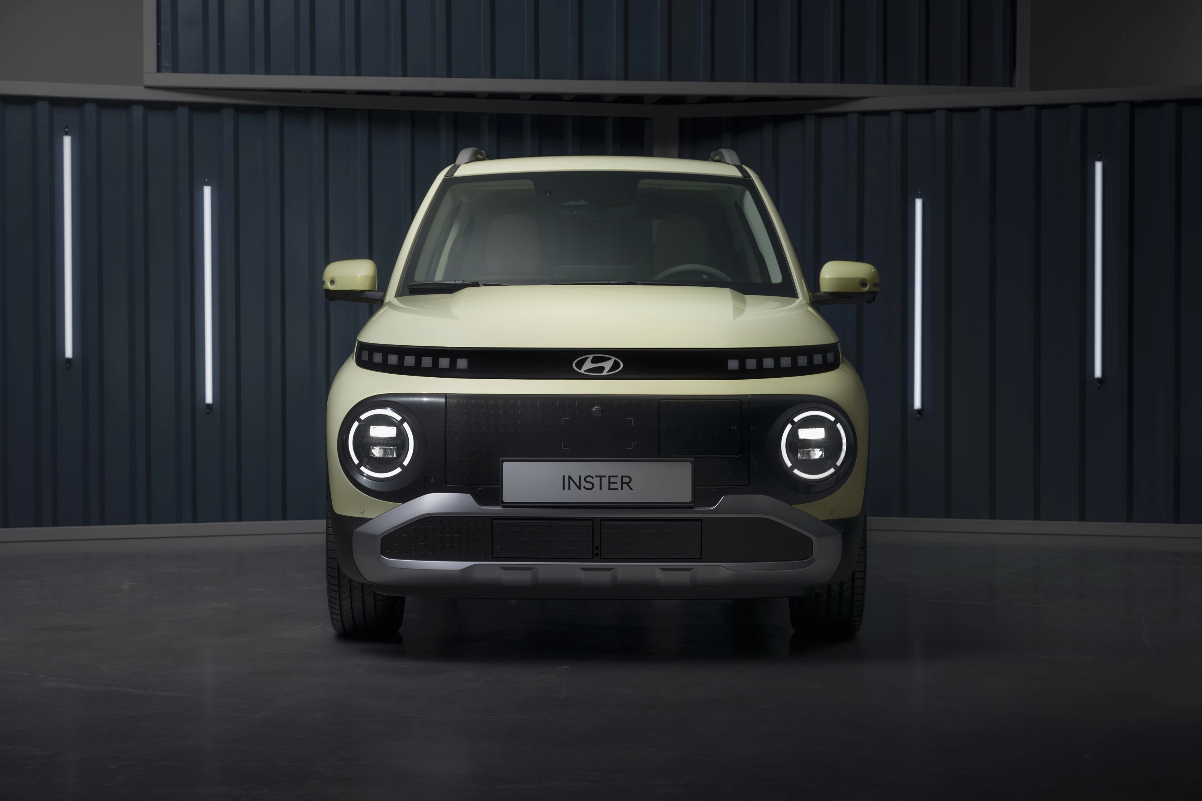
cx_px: 601
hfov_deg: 31.4
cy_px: 400
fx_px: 2137
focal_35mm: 64
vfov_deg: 21.2
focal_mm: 64
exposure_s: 1/2
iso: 50
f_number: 5.6
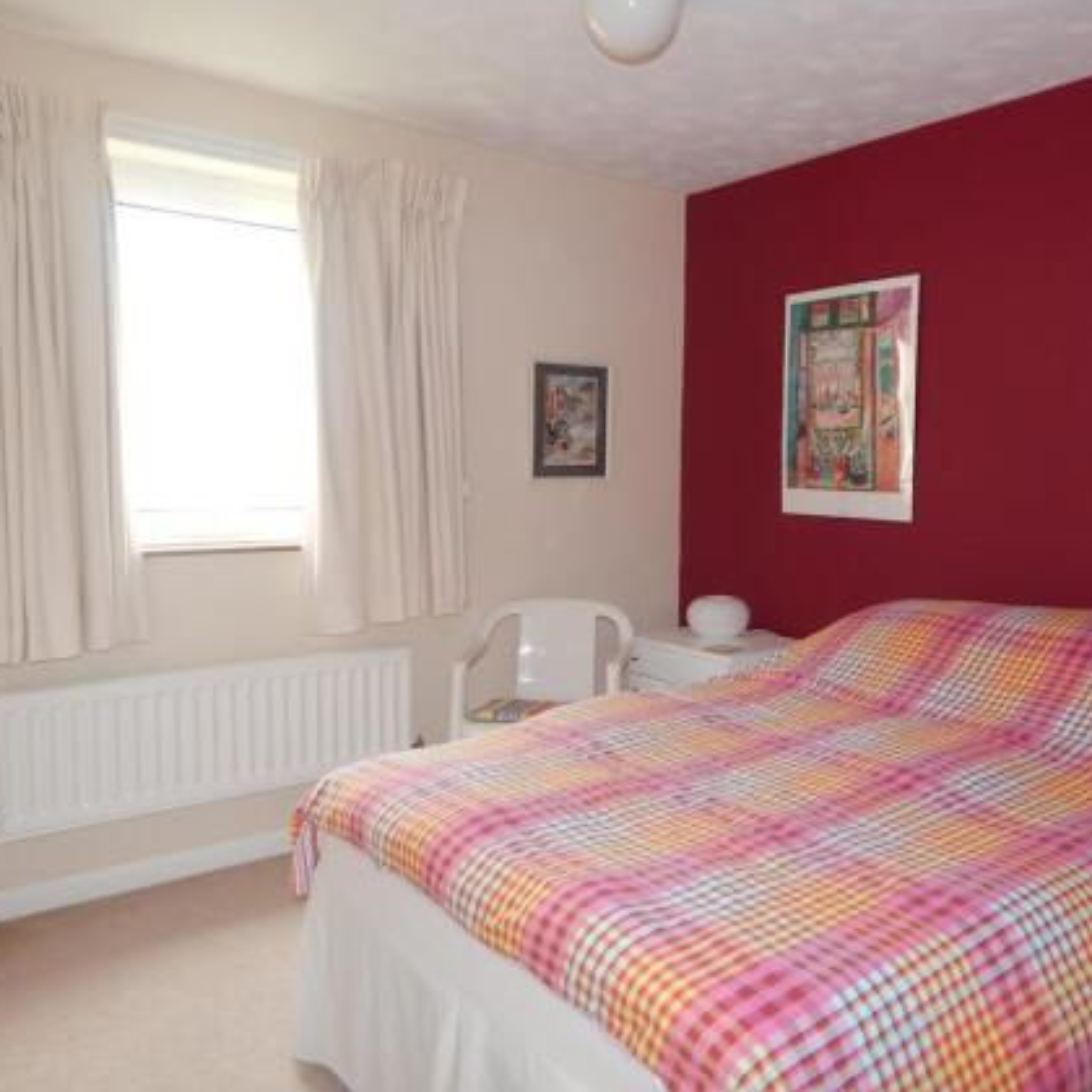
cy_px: 540
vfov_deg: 59.1
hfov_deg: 58.1
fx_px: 964
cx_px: 701
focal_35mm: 27
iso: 200
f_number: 3
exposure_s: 1/30
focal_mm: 4
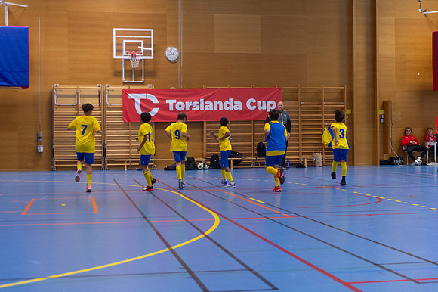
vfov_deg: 22.1
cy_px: 146
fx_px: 747
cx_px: 219
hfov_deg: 32.7
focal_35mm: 61
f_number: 3.2
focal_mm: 60
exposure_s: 1/500
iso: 3200
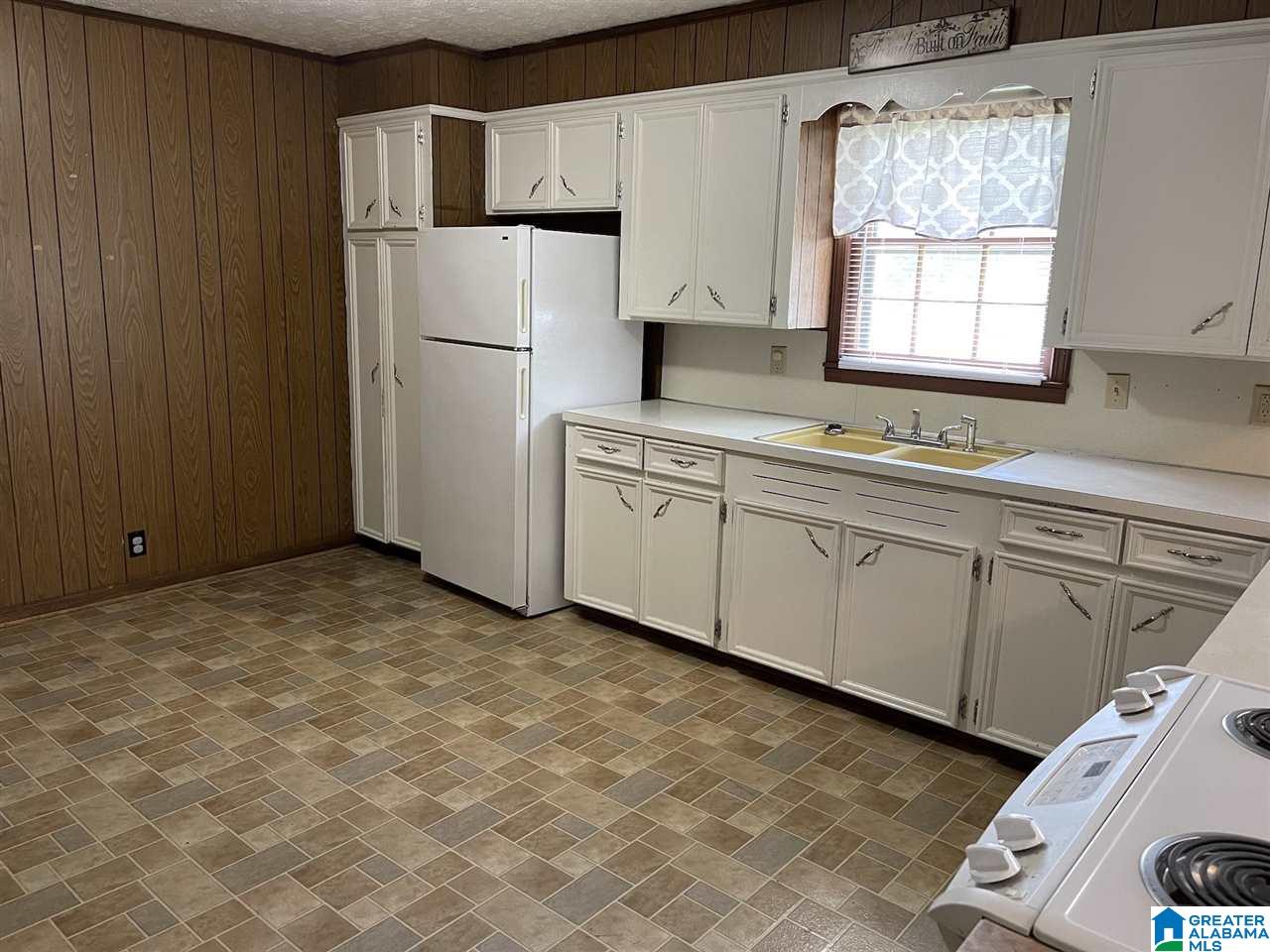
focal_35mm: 26
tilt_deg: -12.7
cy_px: 476
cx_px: 635
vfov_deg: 53.1
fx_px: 954
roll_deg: -1.0
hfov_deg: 67.3
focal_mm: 5.1
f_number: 1.6
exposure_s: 1/60
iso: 400
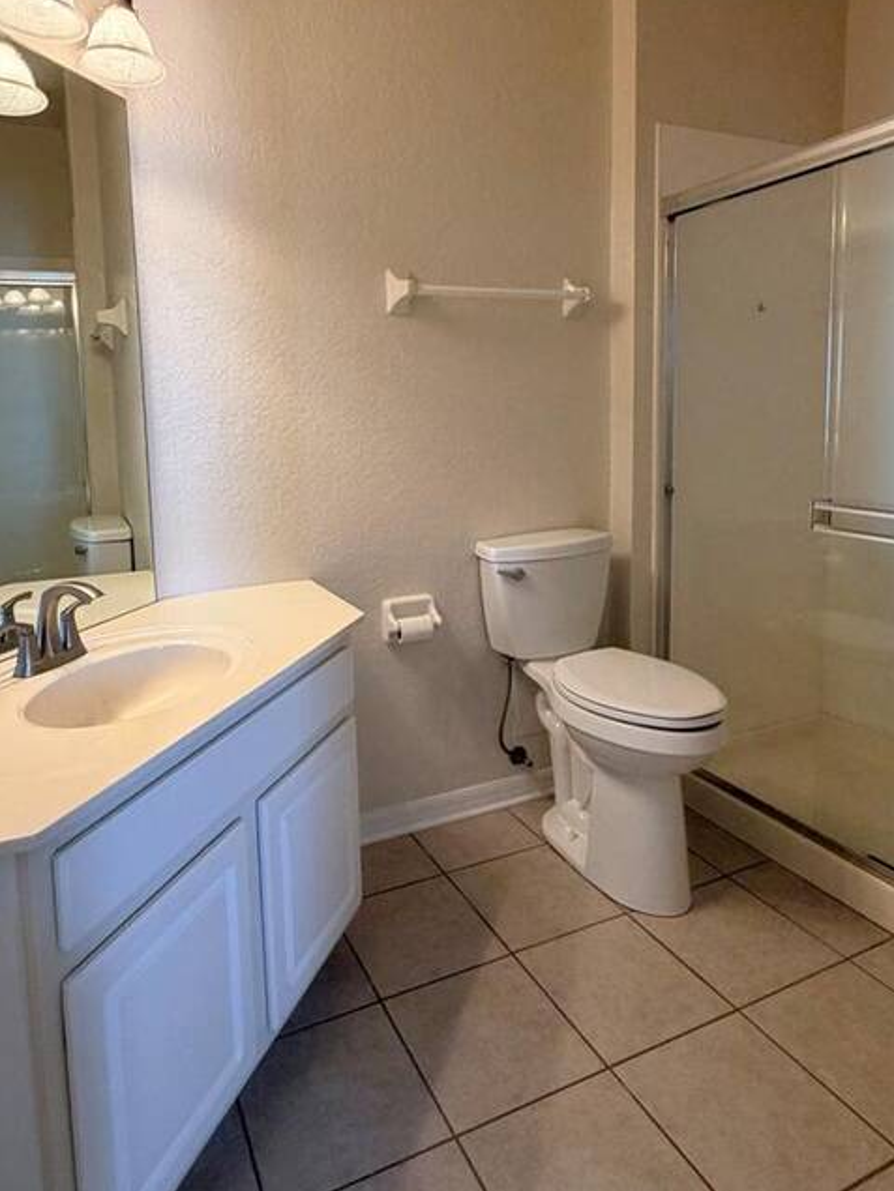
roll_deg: +2.1
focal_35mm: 22
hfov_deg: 60.7
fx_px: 758
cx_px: 371
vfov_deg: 75.8
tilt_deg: -5.6
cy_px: 494
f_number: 2.2
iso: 200
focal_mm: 2.22
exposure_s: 1/60
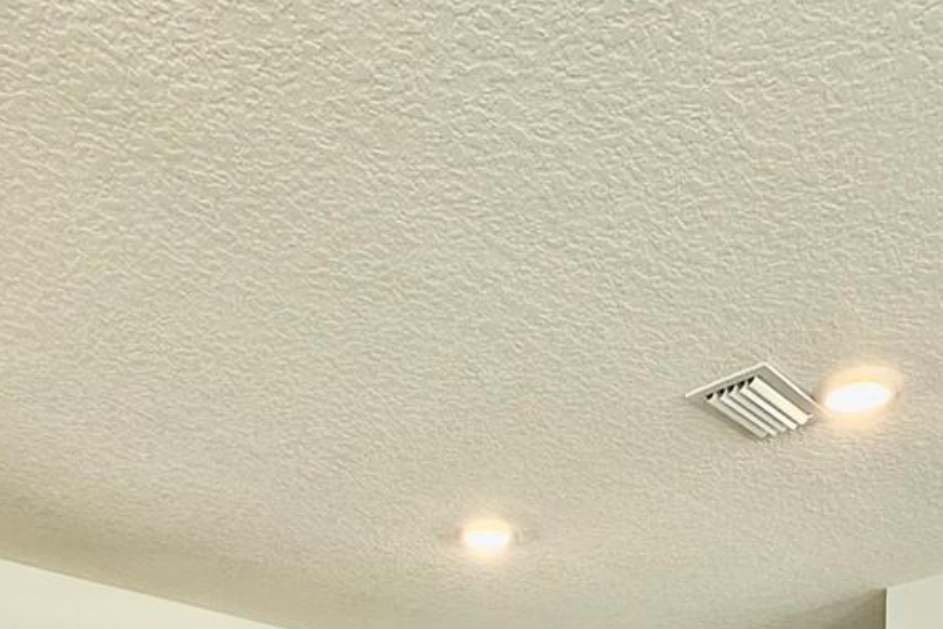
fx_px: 1074
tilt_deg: -0.2
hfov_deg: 47.4
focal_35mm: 41
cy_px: 953
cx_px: 460
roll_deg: -1.2
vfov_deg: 24.8
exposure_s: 1/120
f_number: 2.2
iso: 320
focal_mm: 2.22
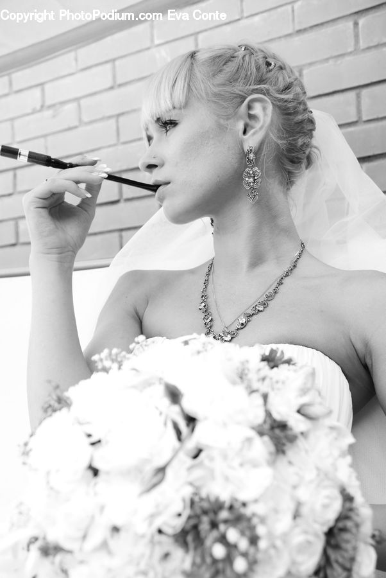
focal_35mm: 36
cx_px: 193
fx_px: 578
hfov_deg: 37.0
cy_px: 289
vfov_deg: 53.1
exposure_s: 1/60
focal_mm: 24
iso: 200
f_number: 4
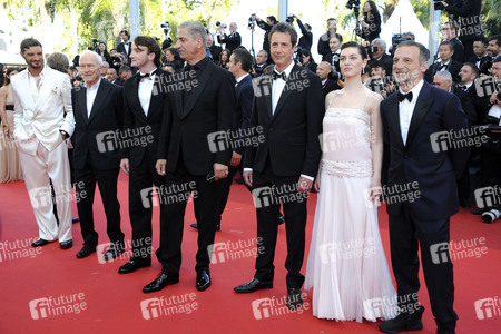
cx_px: 250
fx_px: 529
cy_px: 167
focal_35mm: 38
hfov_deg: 50.7
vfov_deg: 35.1
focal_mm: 38
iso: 640
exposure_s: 1/250
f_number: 5
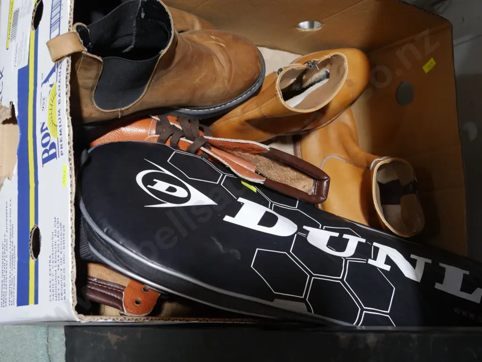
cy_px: 181
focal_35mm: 56
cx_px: 241
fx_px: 780
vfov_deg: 26.1
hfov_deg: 34.3
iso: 1250
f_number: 5.3
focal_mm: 28
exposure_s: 1/60
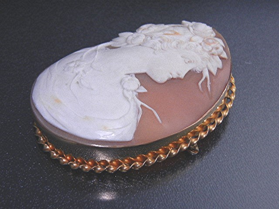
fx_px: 476
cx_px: 140
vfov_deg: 24.8
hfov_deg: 32.7
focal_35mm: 59
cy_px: 104
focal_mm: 10.6
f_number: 8
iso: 436
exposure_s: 1/30
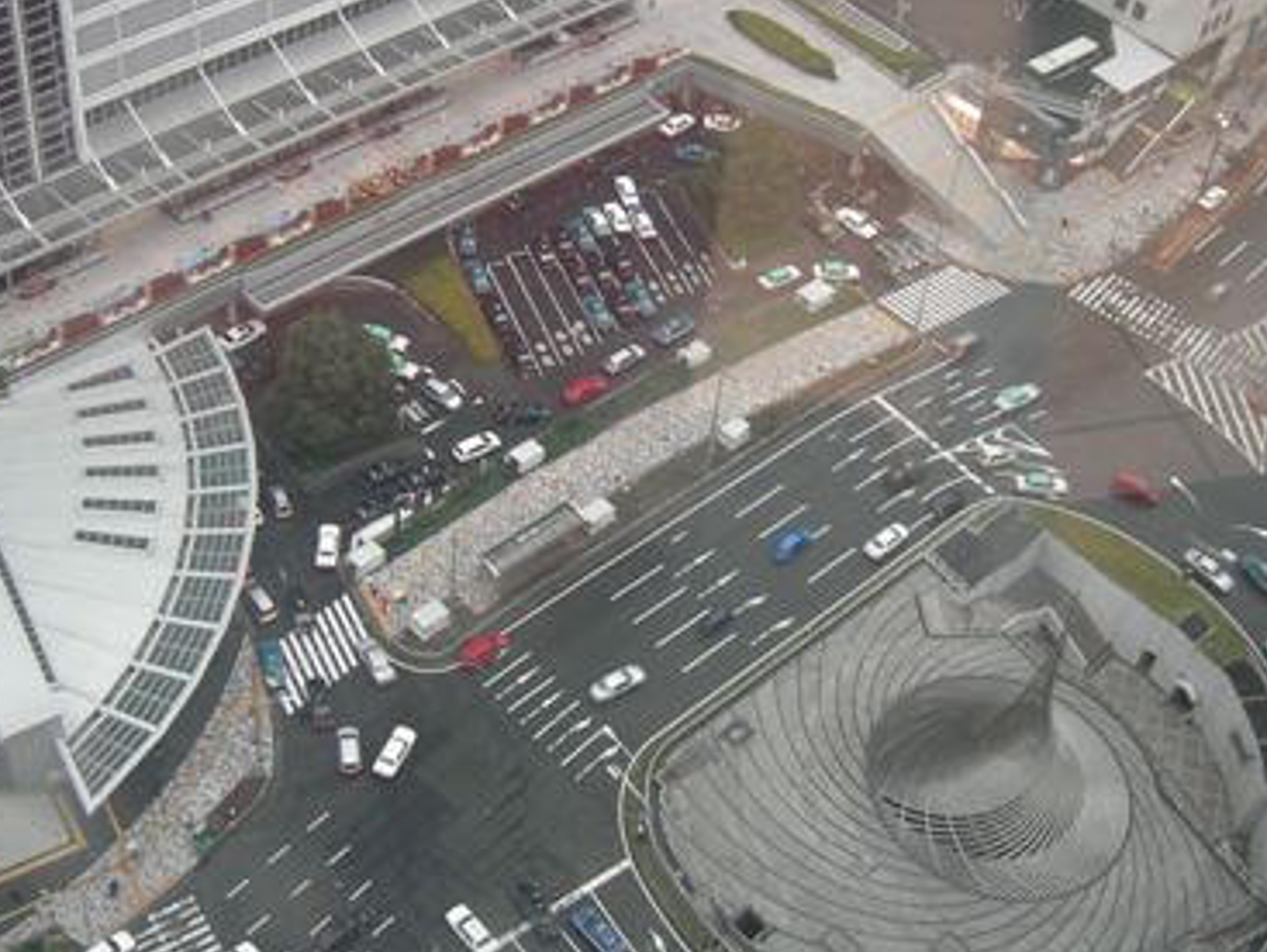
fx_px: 1795
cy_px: 419
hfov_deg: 38.8
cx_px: 563
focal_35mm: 49
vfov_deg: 29.7
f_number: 2.7
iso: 64
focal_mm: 7.5
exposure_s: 1/8.4
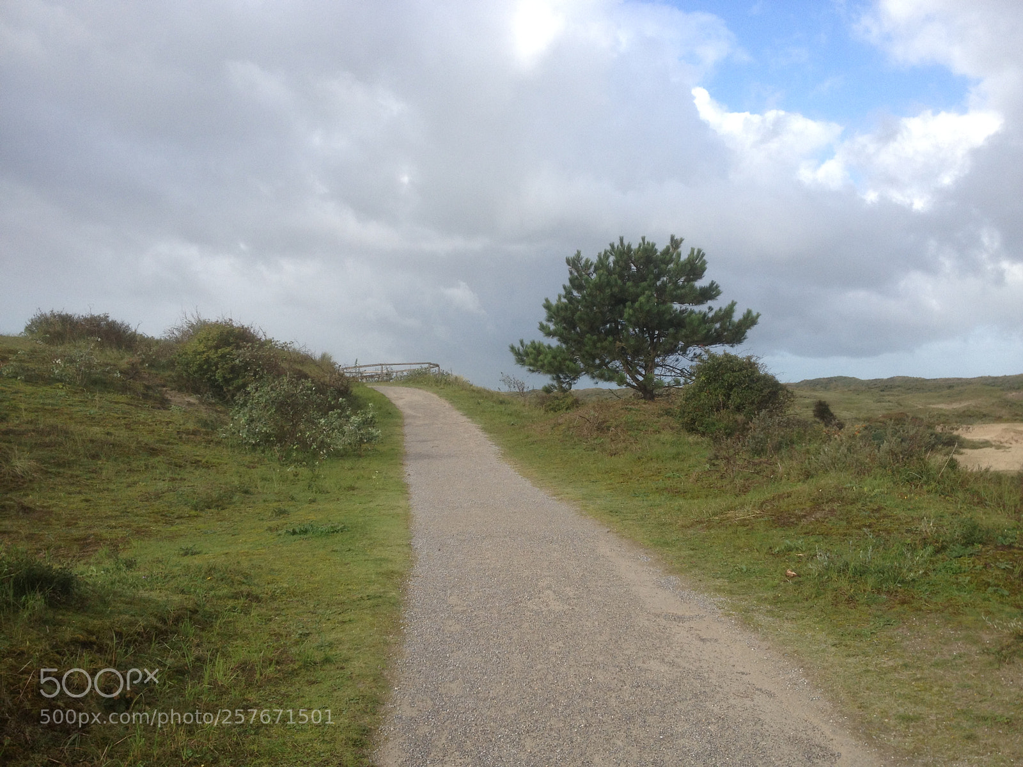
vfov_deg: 40.7
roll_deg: +1.1
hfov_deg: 52.6
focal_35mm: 35
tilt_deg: +0.0
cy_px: 384
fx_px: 1034
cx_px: 512
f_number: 2.4
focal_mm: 4.28
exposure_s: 1/836
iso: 50
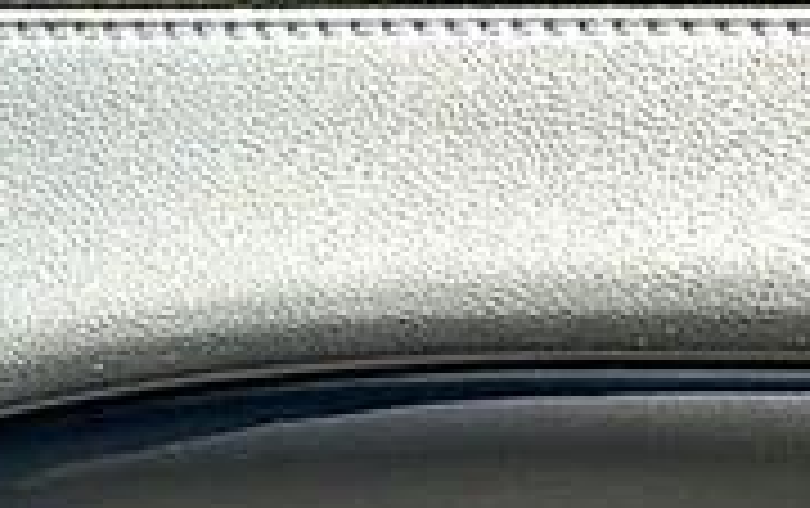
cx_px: 382
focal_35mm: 103
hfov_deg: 20.2
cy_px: 1176
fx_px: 2277
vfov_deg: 11.0
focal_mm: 6.86
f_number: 1.78
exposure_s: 1/392
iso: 80
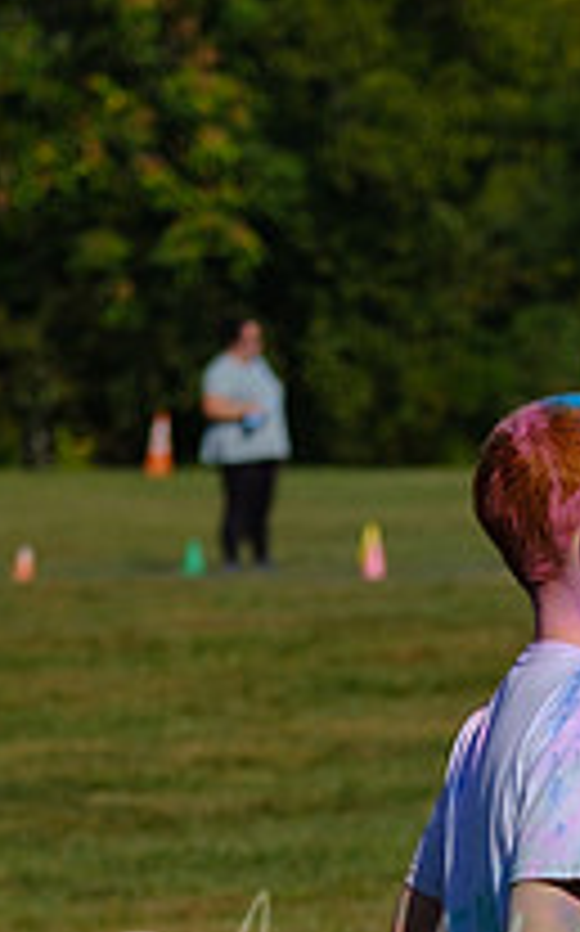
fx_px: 8541
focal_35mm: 337
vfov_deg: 6.2
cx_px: 629
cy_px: 853
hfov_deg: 3.9
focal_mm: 58.7
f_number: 2.8
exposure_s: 1/6400
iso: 200
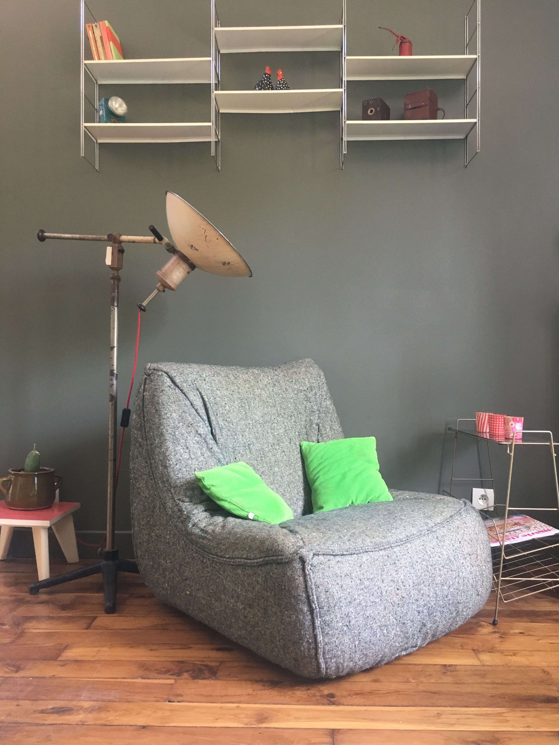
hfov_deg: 48.2
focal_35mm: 29
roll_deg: -0.1
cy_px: 372
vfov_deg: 61.7
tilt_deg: +1.3
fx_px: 624
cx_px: 280
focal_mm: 4.15
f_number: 2.2
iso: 125
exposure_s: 1/33
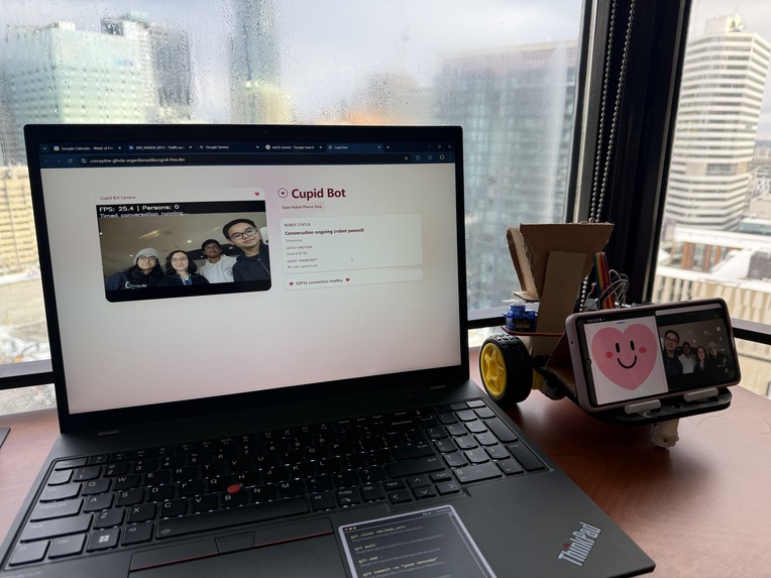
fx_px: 535
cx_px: 386
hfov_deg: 71.6
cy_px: 289
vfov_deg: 56.8
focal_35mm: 24
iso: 125
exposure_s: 1/237
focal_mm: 6.76
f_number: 1.78
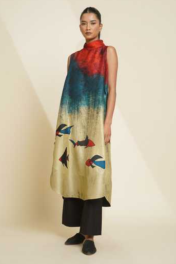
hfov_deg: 26.5
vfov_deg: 38.9
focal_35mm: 51
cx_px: 87
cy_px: 131
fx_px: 374
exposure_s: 1/60
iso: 100
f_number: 6.3
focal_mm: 50
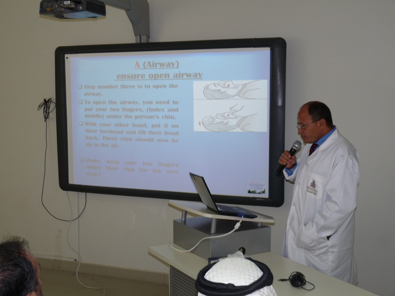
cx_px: 198
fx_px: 525
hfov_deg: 41.2
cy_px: 148
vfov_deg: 31.5
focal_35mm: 46
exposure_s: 1/30
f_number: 3.2
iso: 100
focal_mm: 8.2
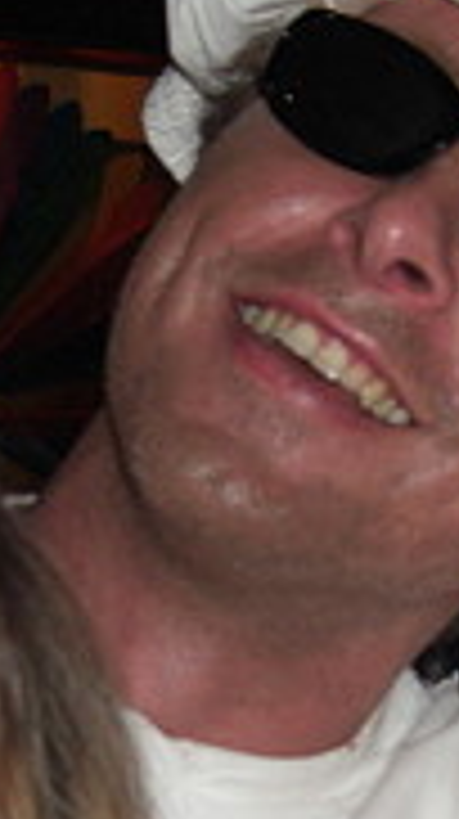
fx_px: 2994
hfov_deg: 8.8
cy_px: 594
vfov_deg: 15.5
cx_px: 299
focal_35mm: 138
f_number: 2.8
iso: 200
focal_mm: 7.9
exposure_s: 1/60
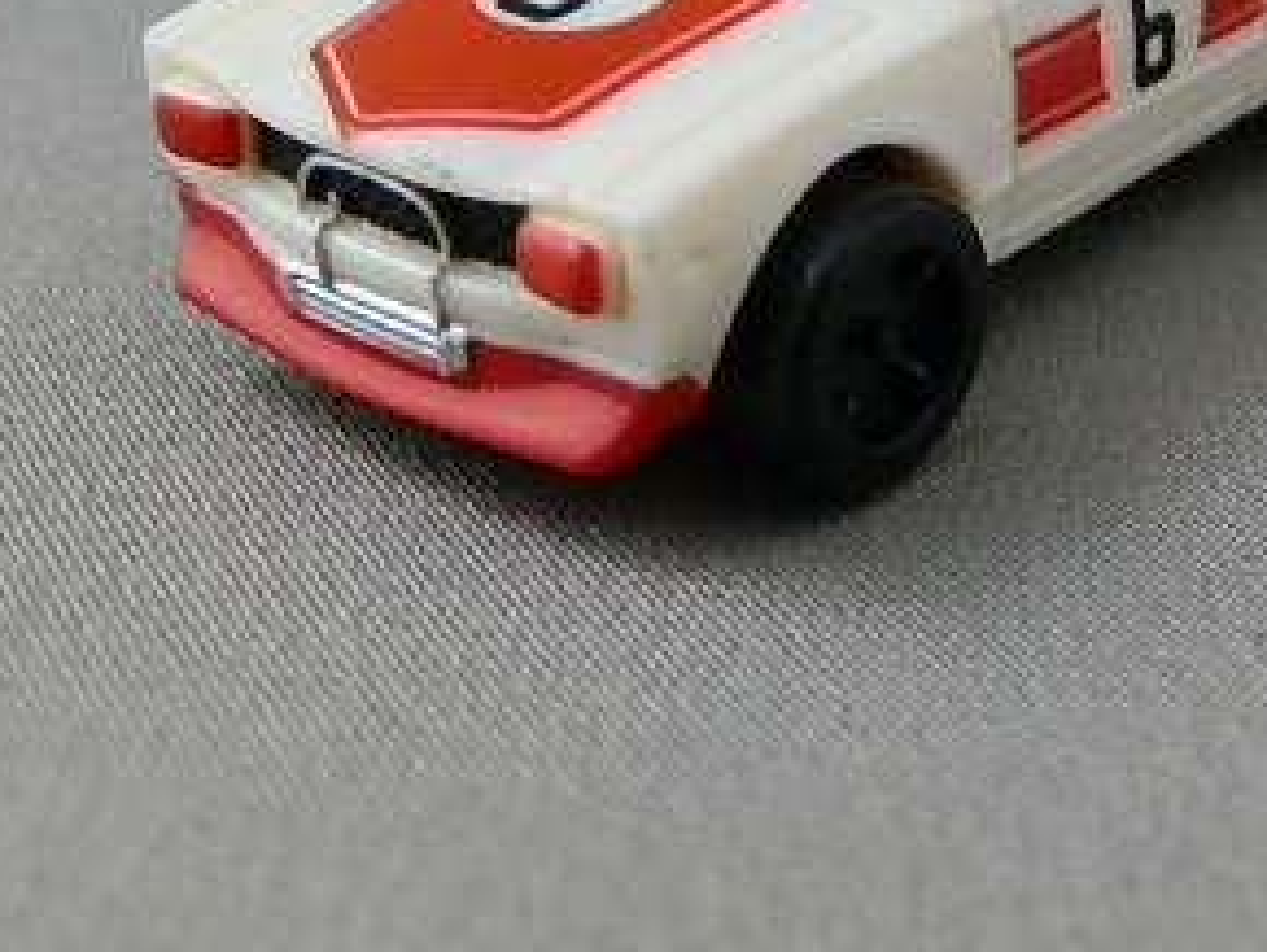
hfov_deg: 25.4
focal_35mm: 75
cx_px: 1057
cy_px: -26
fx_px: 2747
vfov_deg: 19.1
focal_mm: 6.17
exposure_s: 1/8
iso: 200
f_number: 3.5
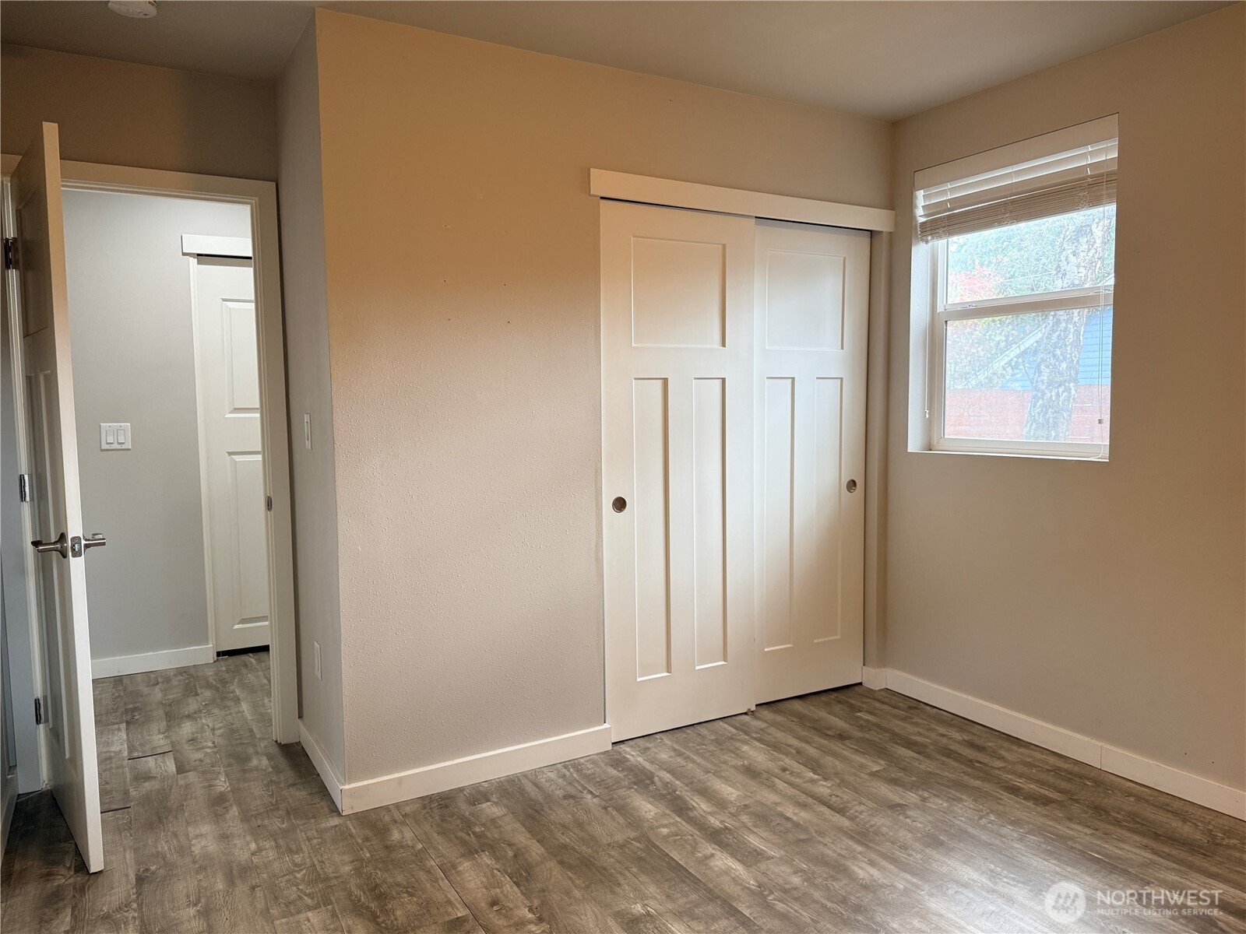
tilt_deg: -3.8
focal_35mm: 24
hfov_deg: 71.6
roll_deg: +0.7
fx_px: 864
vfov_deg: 56.8
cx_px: 623
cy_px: 467
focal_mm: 6.76
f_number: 1.78
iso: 160
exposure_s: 1/120
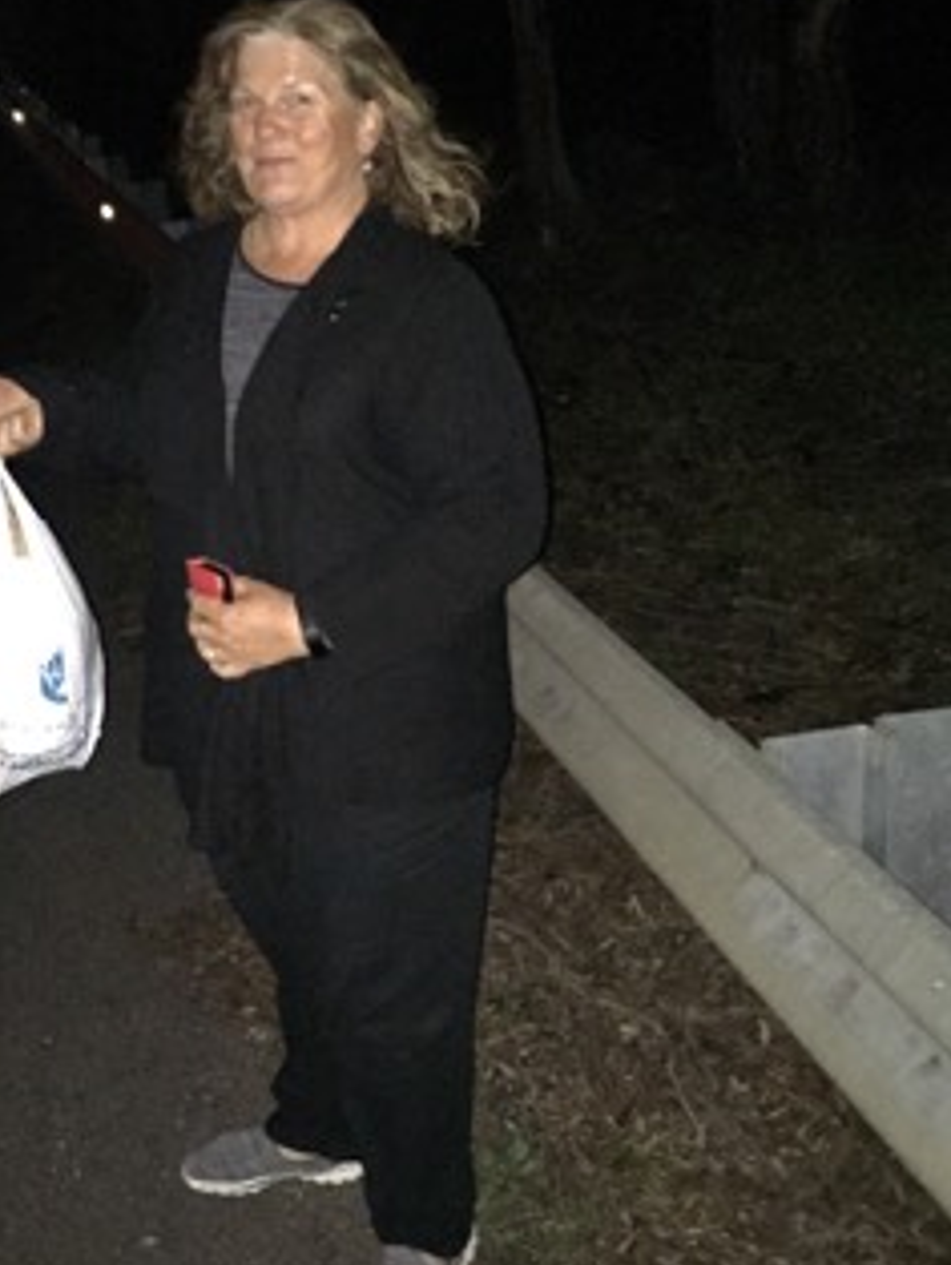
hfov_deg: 30.1
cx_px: 326
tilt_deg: -17.4
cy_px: 600
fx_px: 1756
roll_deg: +2.7
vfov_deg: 39.6
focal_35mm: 48
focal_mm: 4.15
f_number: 2.2
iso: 1000
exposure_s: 1/16
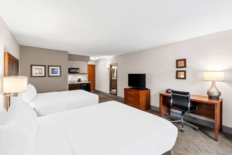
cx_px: 116
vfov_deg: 77.3
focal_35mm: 15
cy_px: 78
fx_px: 97
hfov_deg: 100.4
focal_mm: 10
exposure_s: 1/5
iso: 400
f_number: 8
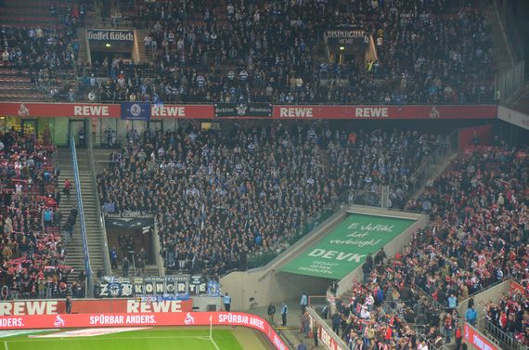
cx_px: 264
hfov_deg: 13.1
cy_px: 175
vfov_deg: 8.7
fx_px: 2309
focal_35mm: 158
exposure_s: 1/125
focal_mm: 105
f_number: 5.6
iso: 2200
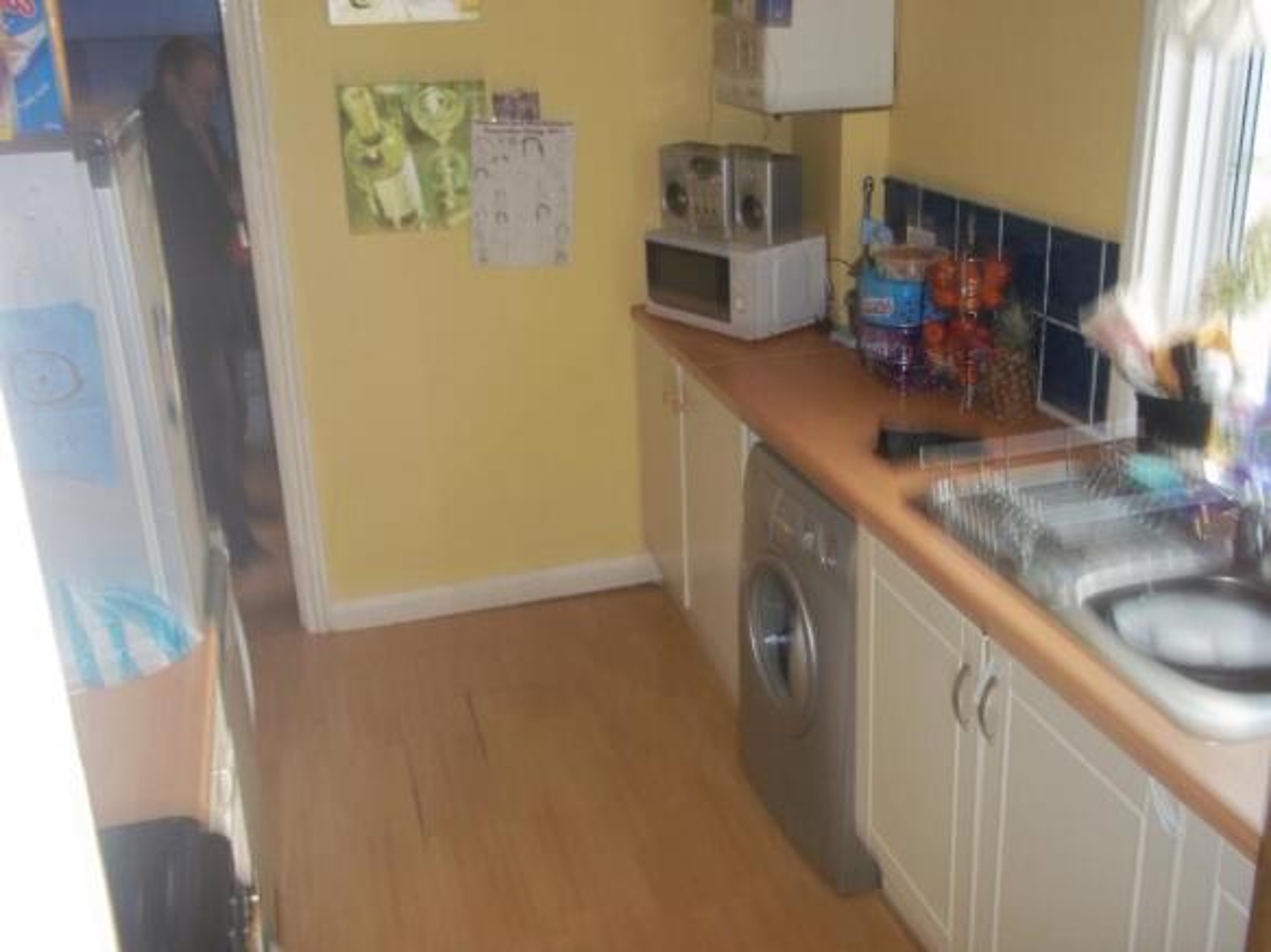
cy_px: 476
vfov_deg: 39.6
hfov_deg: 51.4
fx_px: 1322
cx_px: 636
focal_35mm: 36
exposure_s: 1/30
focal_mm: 6.5
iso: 160
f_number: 3.1
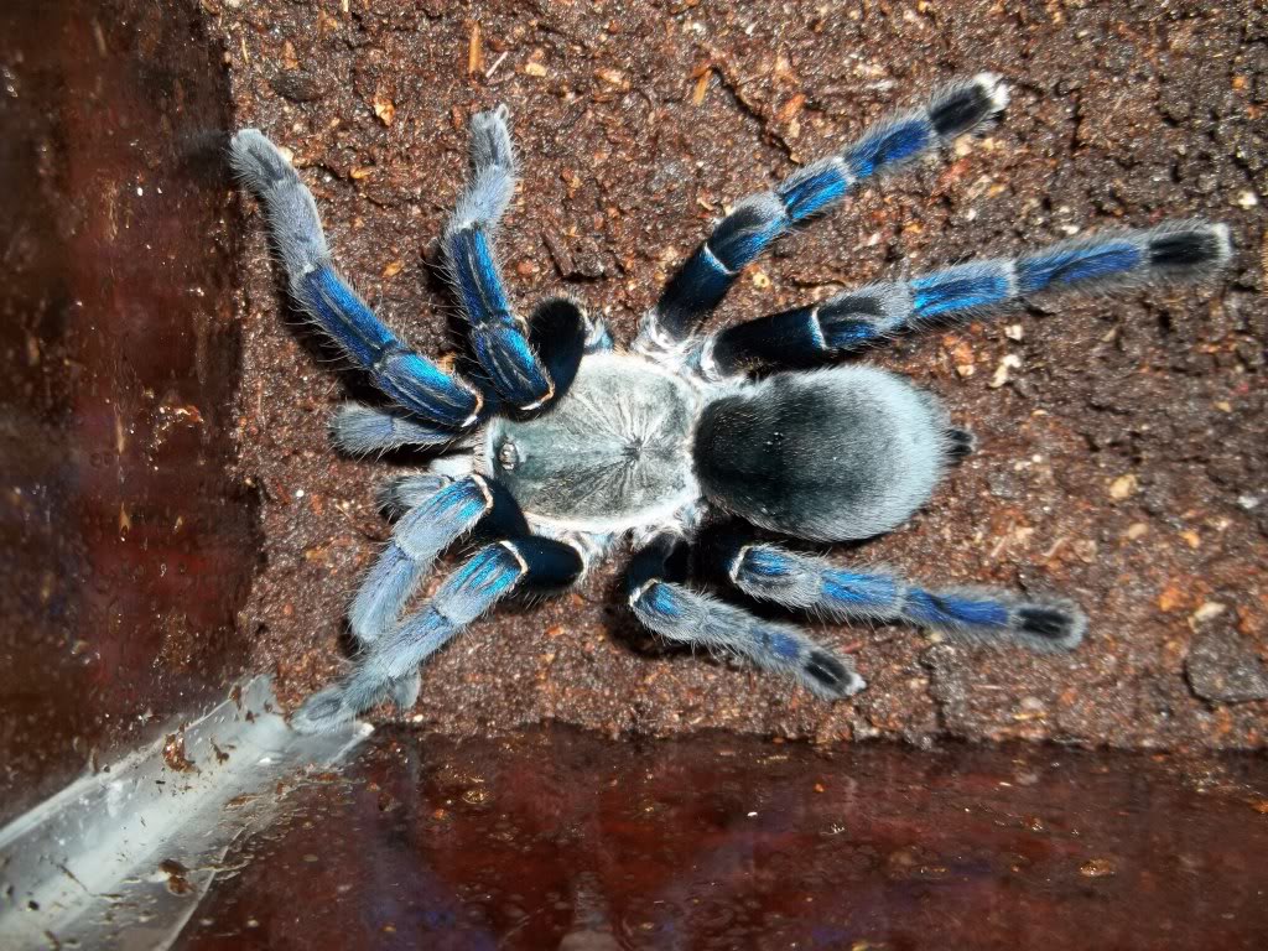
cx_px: 634
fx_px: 1209
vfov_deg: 42.9
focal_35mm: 33
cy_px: 476
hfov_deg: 55.4
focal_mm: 5.9
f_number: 3.3
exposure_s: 1/30
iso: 64
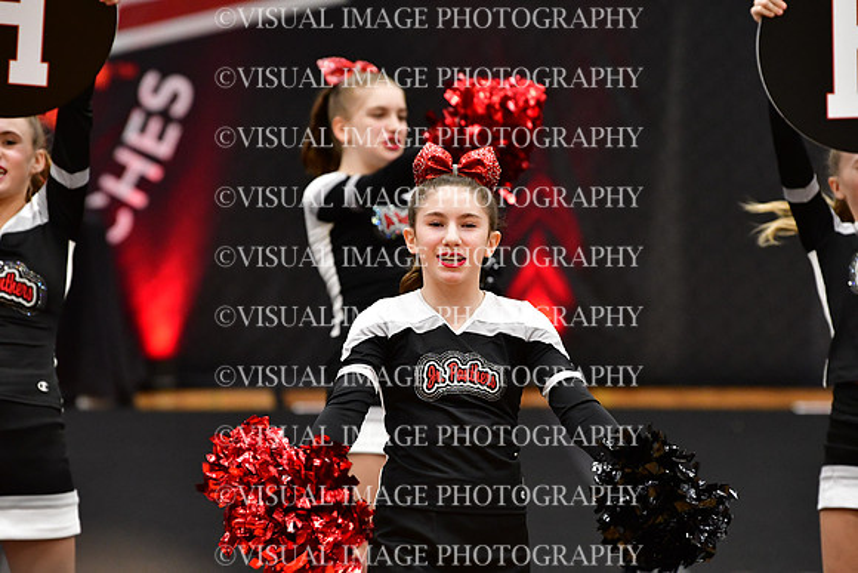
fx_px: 6603
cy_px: 286
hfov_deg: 7.4
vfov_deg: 5.0
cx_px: 429
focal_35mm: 277
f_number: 3.5
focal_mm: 185
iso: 4000
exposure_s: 1/500
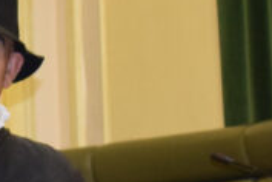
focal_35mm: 477
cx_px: -266
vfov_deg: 2.9
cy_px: 248
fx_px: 3603
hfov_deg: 4.3
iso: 1400
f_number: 5.6
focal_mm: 55
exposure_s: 1/60
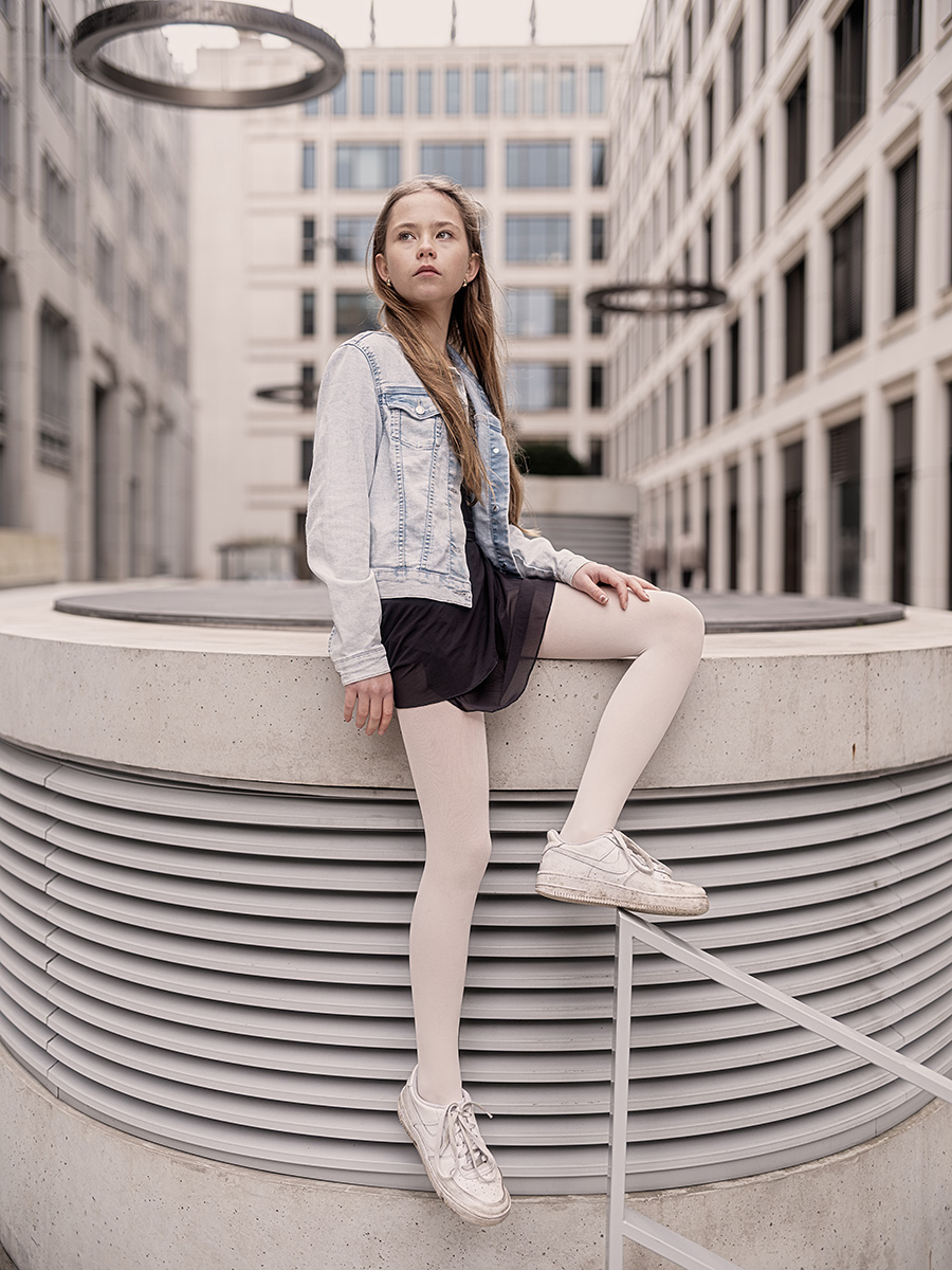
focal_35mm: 40
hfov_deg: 36.0
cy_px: 635
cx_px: 476
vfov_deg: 46.8
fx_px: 1467
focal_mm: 50
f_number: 2.2
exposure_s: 1/250
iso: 125
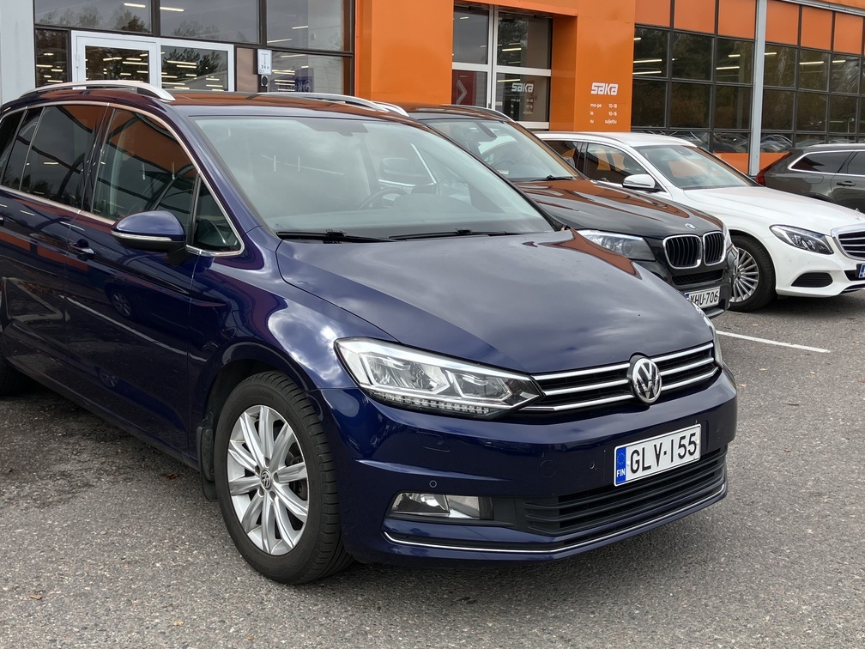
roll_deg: +0.3
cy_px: 272
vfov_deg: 35.9
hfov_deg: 46.7
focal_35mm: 40
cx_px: 383
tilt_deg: -6.4
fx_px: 1000
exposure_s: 1/298
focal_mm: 3.99
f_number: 1.8
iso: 32
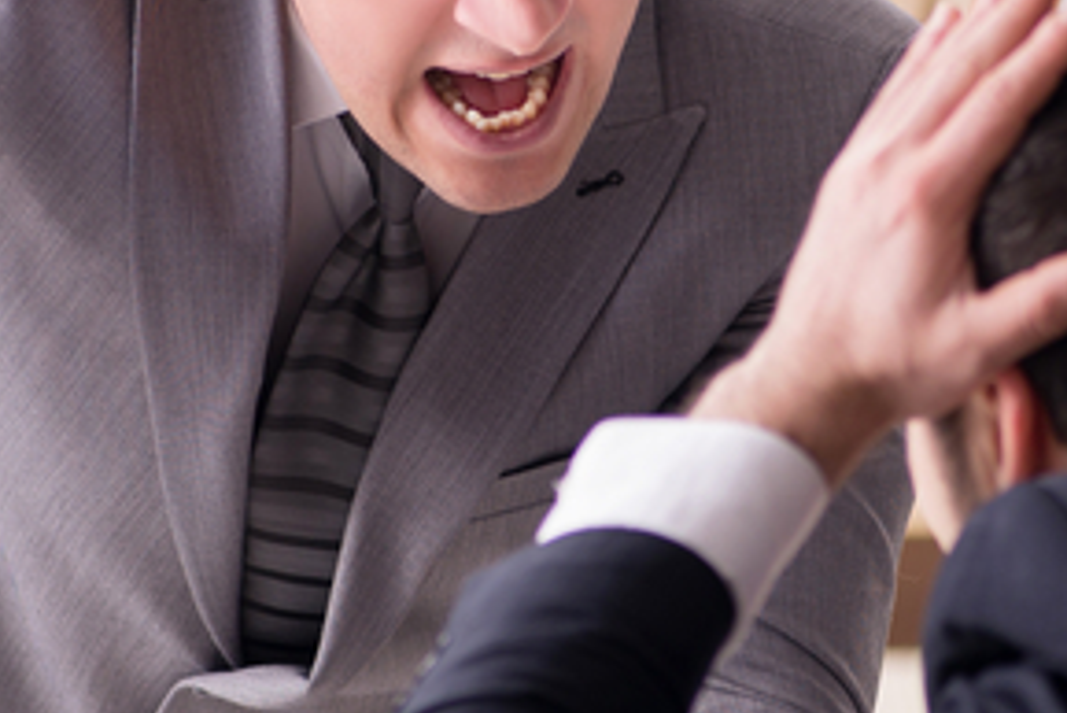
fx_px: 10764
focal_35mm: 363
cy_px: 227
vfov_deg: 3.8
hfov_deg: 5.7
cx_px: 515
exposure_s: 1/100
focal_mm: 105
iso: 160
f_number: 4
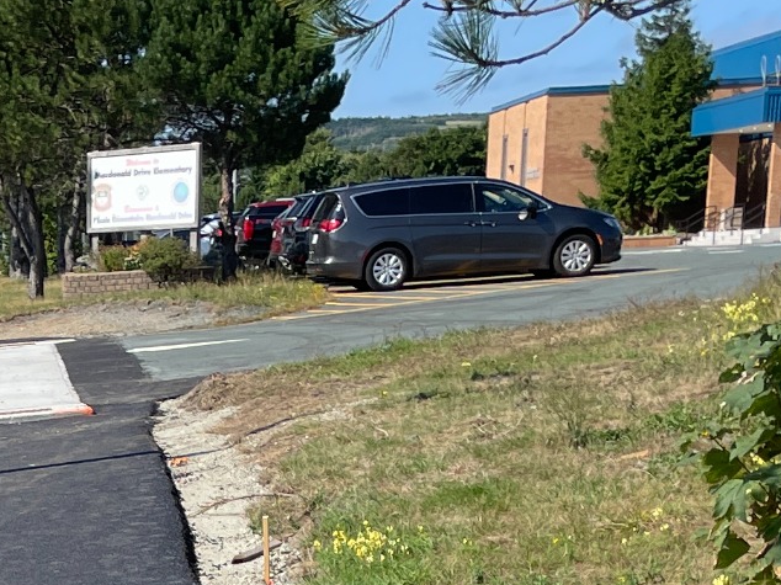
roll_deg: +2.4
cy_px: 1035
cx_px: -128
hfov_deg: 17.9
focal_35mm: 105
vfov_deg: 12.9
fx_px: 2368
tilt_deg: -16.7
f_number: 1.6
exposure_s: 1/2353
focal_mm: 4.2
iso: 32
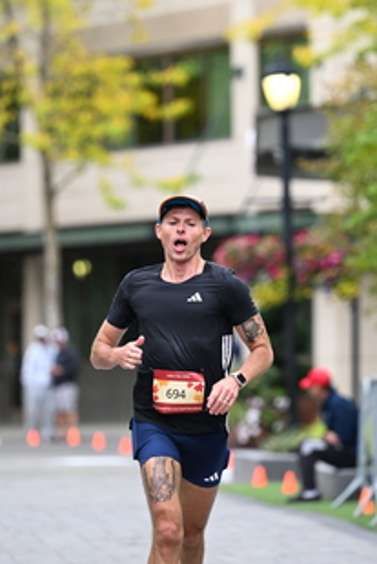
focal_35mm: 293
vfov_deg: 7.0
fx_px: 4597
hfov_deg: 4.7
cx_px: 187
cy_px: 257
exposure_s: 1/1600
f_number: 2.8
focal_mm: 165
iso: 1000
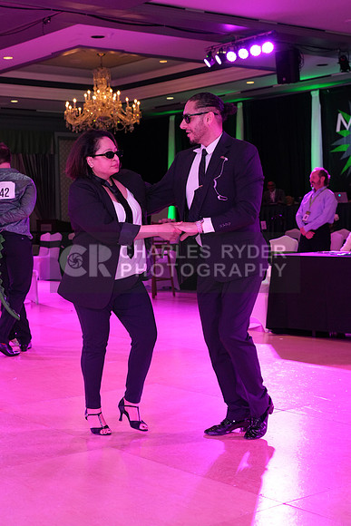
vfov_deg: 34.5
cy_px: 263
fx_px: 848
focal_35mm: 58
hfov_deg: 23.4
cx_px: 176
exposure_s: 1/250
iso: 2500
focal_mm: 58
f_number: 5.6
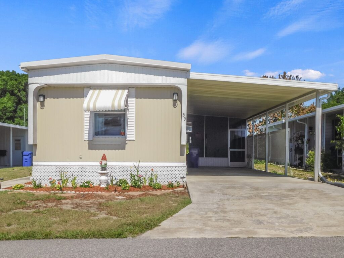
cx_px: 172
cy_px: 129
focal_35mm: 36
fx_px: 358
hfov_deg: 51.4
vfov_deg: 39.7
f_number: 7
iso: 125
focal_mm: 6.3
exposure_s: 1/500
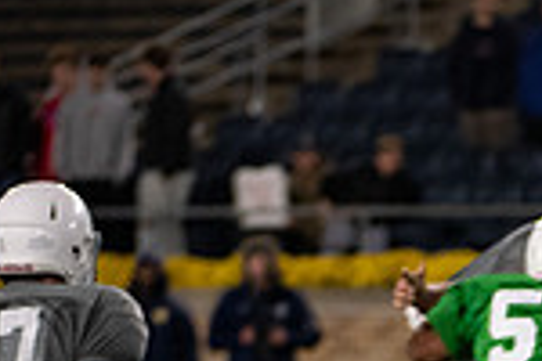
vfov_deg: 1.8
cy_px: 475
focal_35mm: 773
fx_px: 11637
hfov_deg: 2.7
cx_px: 939
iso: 3200
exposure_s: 1/500
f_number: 4
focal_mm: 200
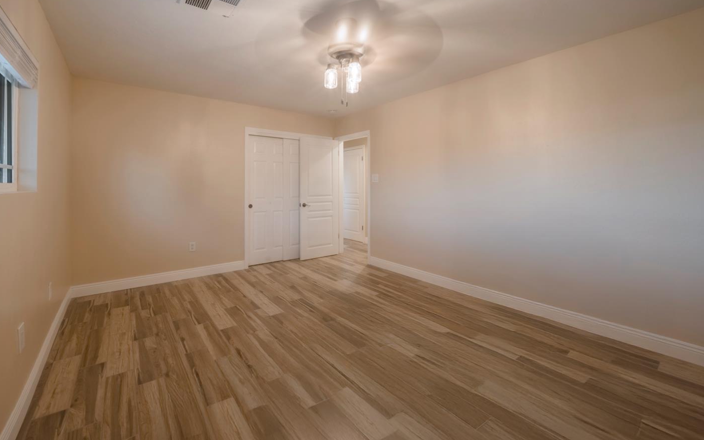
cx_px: 337
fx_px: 249
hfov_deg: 109.3
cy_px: 227
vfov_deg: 82.8
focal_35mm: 13
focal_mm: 12
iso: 250
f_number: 9
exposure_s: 1/160
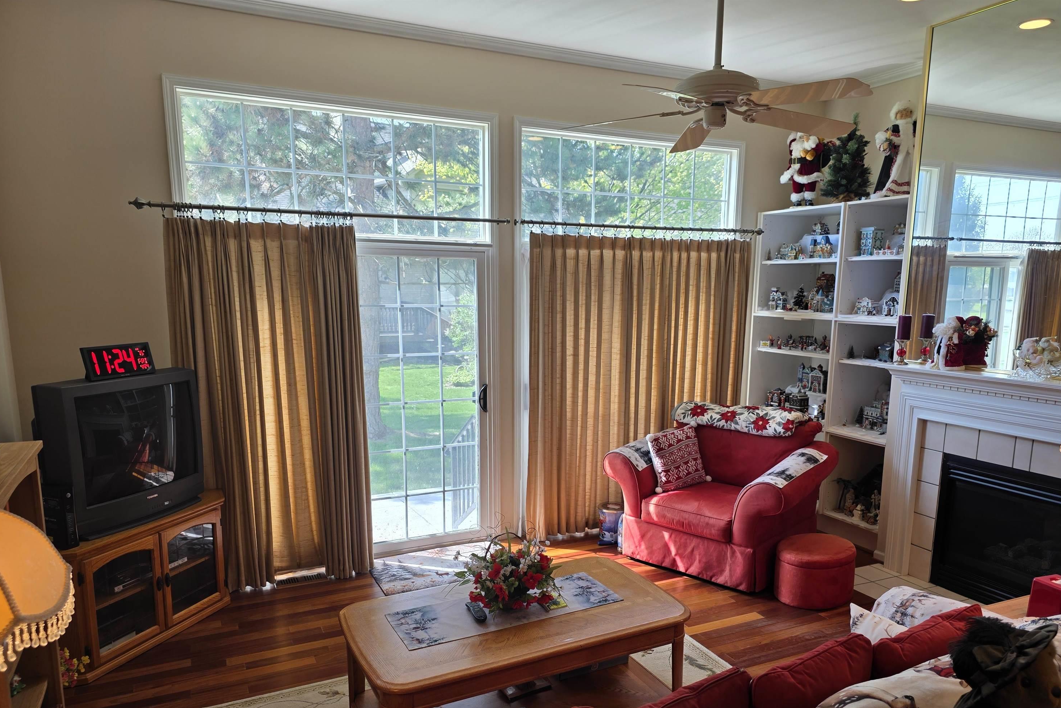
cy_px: 415
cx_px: 539
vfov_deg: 51.0
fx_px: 737
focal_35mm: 25
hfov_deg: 71.5
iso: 25
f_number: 1.7
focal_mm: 6.3
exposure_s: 1/120
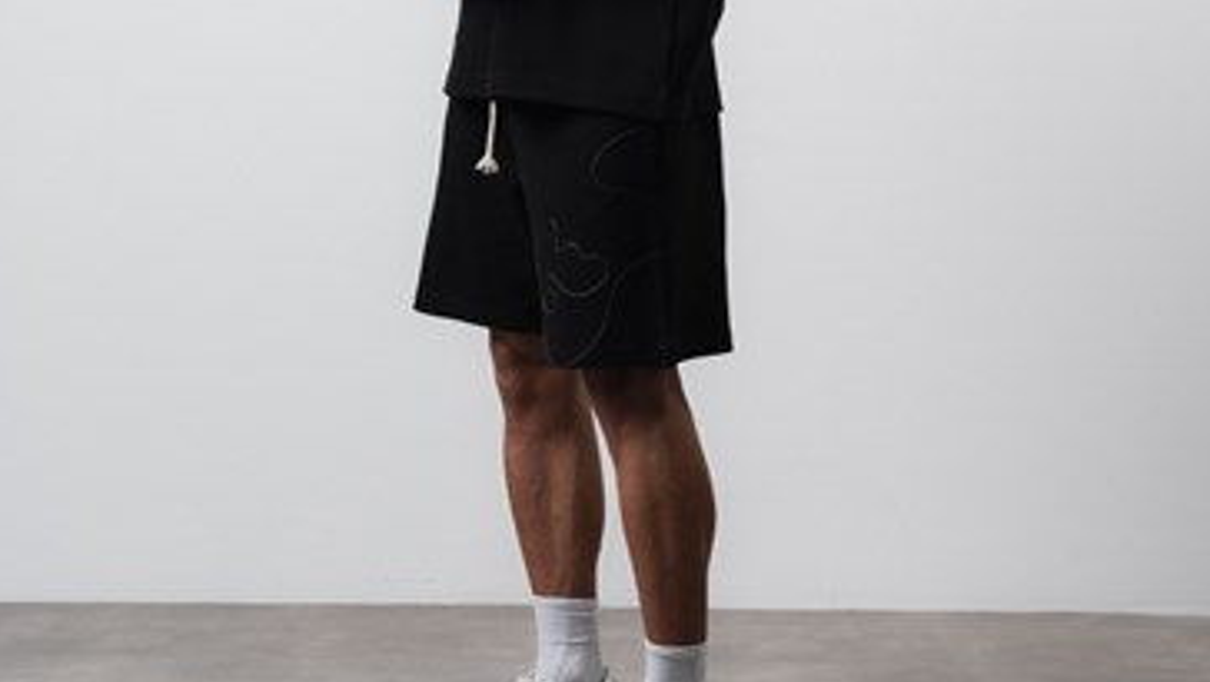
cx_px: 602
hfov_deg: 18.7
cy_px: -43
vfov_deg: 10.5
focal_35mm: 115
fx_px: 3675
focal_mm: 66.3
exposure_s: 1/125
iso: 100
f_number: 10
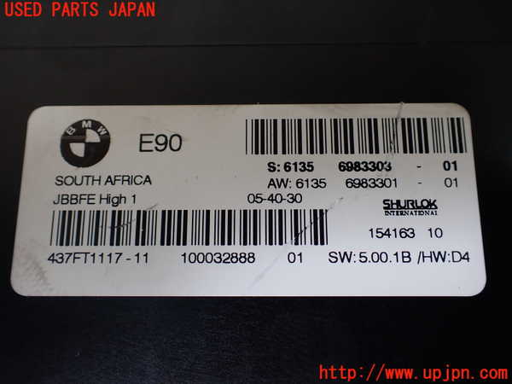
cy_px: 192
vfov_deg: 46.8
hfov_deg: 60.0
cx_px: 256
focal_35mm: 30
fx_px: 444
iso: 160
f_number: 2.3
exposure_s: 1/125
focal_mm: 5.4
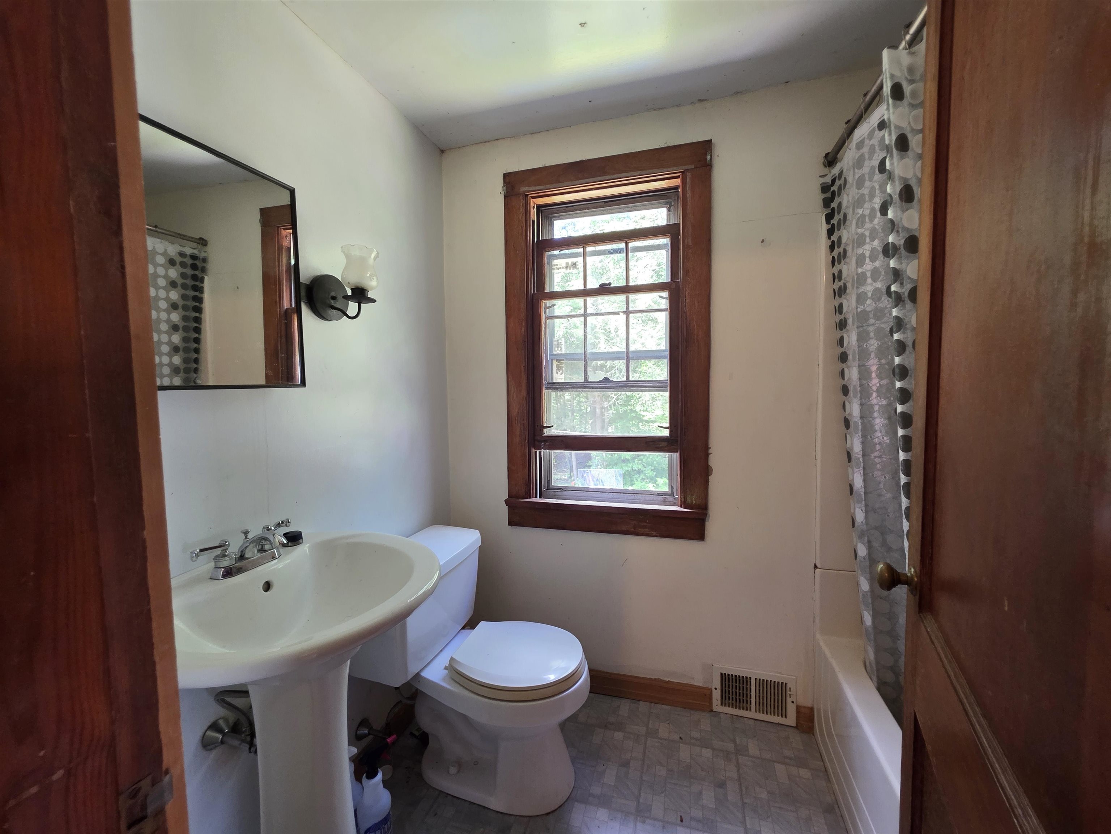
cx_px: 556
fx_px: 417
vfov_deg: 89.9
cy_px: 417
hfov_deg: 106.2
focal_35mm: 13
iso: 250
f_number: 1.9
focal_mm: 2.2
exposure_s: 1/60
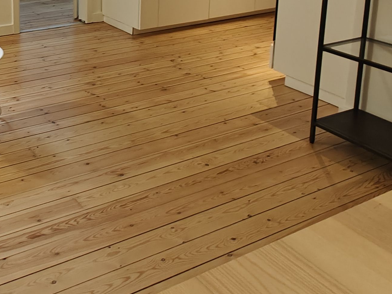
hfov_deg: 40.6
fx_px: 487
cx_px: 40
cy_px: -25
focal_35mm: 43
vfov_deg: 30.3
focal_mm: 2.59
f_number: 2.2
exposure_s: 1/50
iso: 500
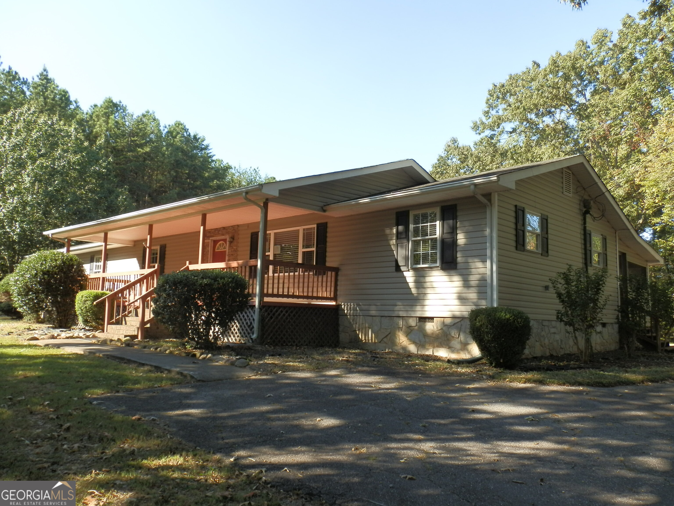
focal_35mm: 28
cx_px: 337
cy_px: 253
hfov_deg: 63.4
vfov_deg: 49.7
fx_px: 545
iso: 64
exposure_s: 1/200
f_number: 3.1
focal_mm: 5
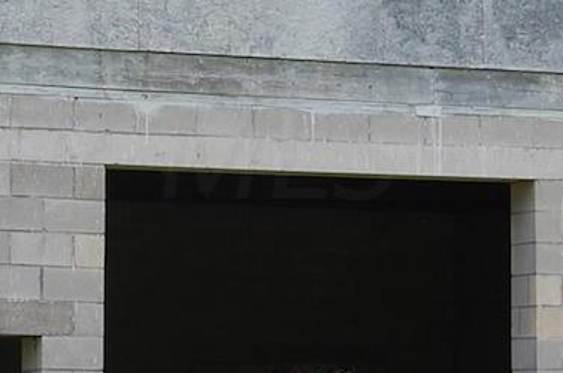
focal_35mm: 203
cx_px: 176
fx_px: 3169
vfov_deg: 6.7
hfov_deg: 10.1
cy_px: 152
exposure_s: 1/250
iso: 200
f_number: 8
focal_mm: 34
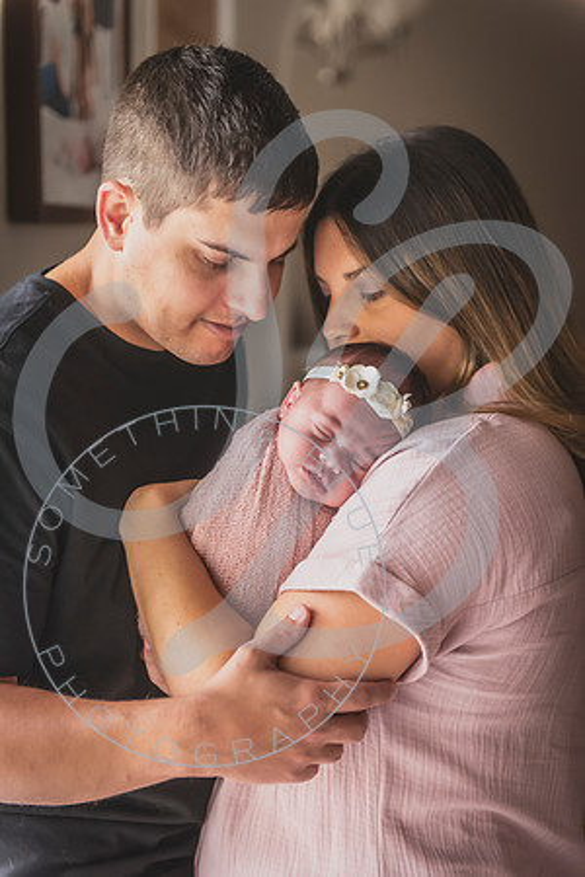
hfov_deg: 19.5
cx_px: 292
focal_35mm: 70
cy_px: 438
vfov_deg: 28.8
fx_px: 1706
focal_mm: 70
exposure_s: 1/200
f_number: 2.8
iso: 1250
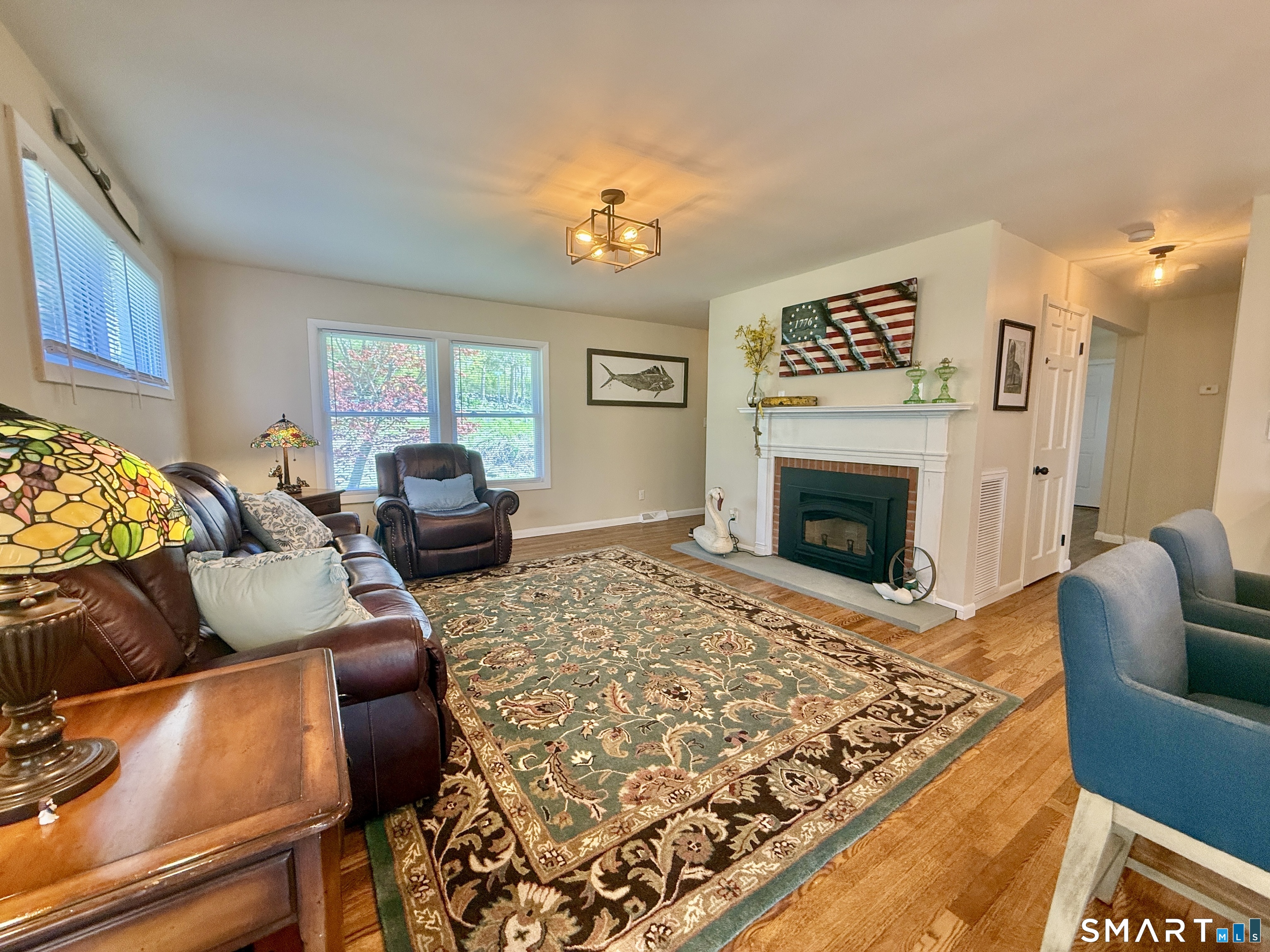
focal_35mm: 14
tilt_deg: -5.0
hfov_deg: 102.1
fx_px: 514
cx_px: 635
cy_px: 476
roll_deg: -0.9
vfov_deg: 85.7
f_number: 2.2
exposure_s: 1/120
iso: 200
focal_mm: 2.22
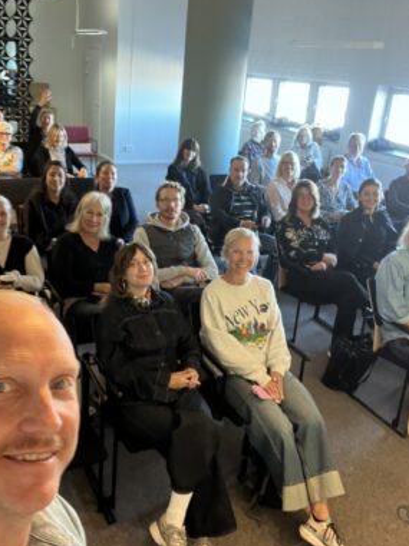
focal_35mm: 35
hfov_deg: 40.5
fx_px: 552
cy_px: 254
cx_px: 176
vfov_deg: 52.6
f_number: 2.2
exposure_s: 1/25
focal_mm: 2.71
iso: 400
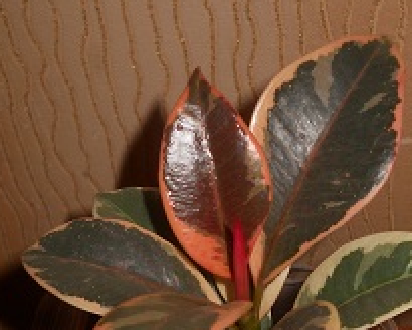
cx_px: 213
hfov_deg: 24.4
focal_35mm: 78
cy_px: 282
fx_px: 951
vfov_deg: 19.4
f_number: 5.5
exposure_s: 1/30
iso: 80
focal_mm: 6.72
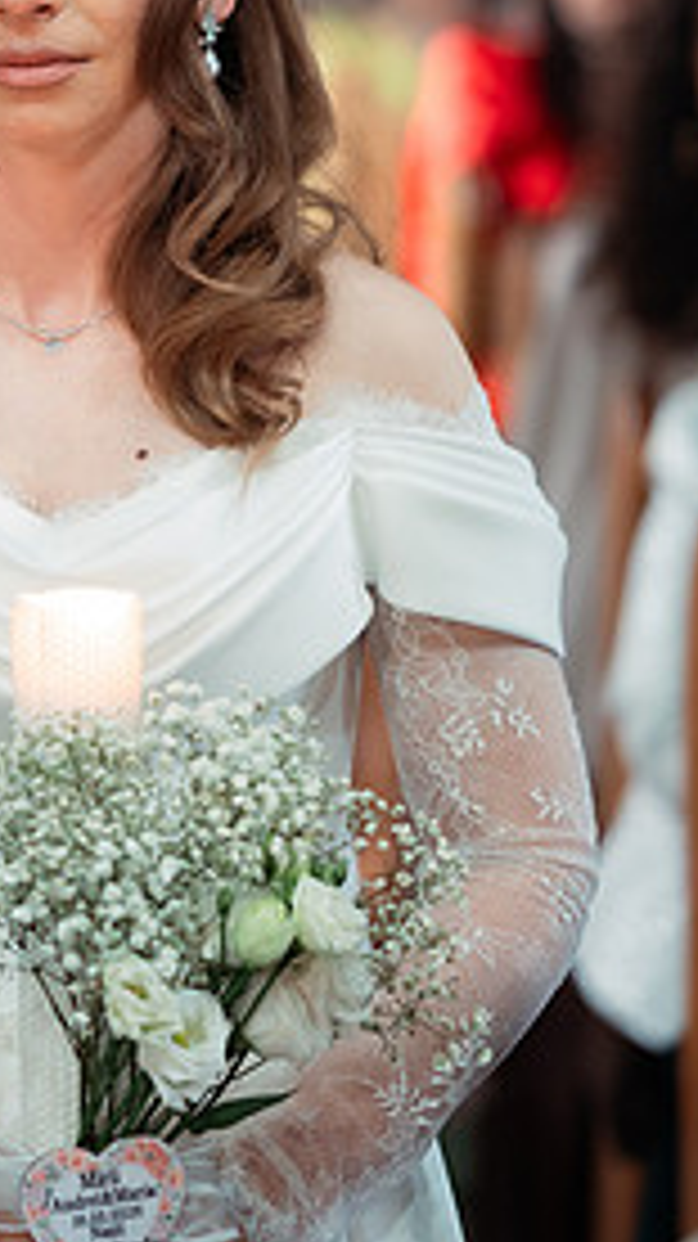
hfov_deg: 6.4
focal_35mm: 187
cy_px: 387
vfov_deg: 11.5
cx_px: -378
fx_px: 6160
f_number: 2.2
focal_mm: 85
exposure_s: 1/320
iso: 1600
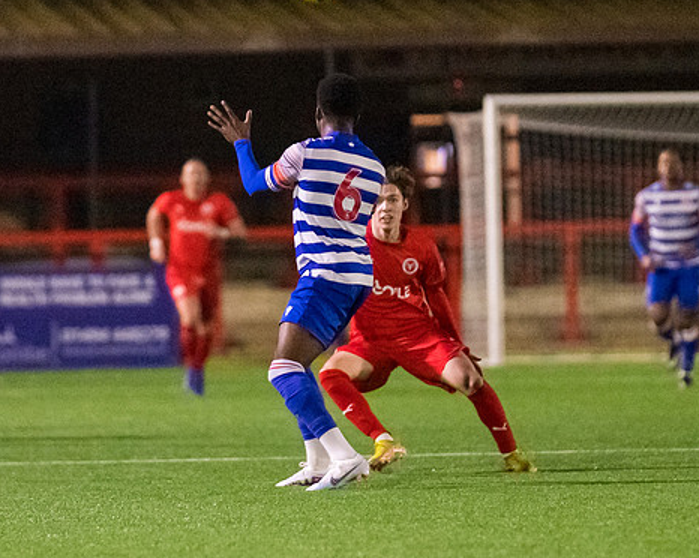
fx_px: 10893
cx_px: 227
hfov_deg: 3.7
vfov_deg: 2.9
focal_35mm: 527
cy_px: 218
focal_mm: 220
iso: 8000
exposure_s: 1/1250
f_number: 2.8
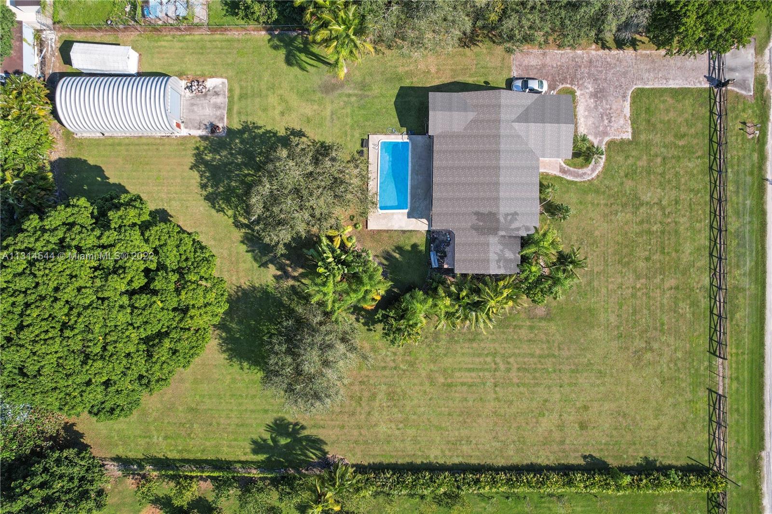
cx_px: 386
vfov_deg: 57.2
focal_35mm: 22
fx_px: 472
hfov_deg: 78.6
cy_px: 257
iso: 100
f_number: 2.8
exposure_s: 1/1000
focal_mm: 8.38
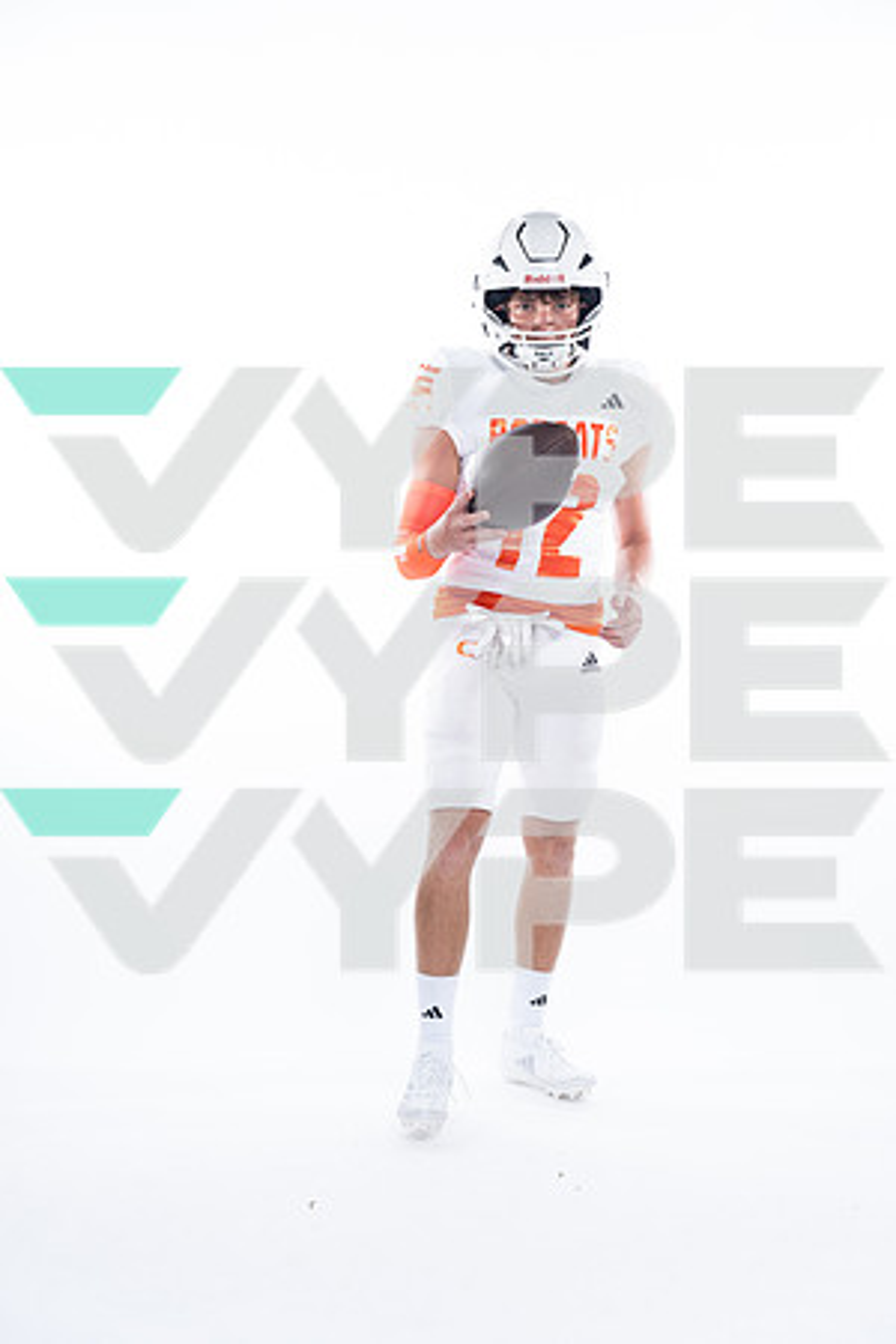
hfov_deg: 21.2
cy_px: 672
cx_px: 448
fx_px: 2389
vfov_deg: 31.4
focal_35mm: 64
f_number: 5.6
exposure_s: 1/250
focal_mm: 64
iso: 400
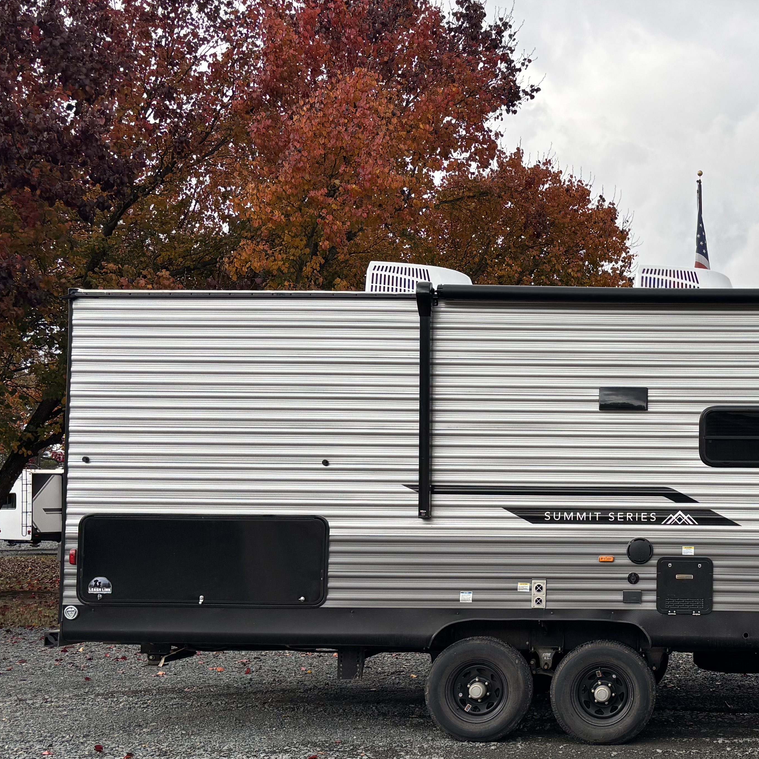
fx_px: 1191
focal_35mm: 48
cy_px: 462
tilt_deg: +1.7
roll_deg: -0.3
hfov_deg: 33.5
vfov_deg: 35.2
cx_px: 683
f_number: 1.6
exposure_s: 1/747
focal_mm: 5.96
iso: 50
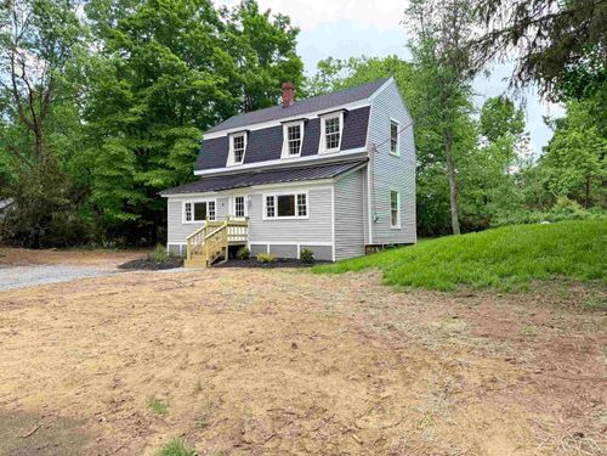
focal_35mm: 24
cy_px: 228
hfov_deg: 71.6
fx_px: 421
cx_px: 304
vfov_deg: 56.8
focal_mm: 6.76
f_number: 1.78
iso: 100
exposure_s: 1/1727
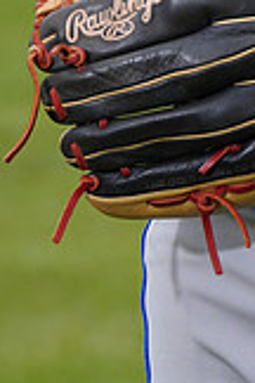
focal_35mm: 717
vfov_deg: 2.9
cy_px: -234
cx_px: 341
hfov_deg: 1.9
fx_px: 7618
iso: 100
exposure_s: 1/250
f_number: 6.3
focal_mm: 200
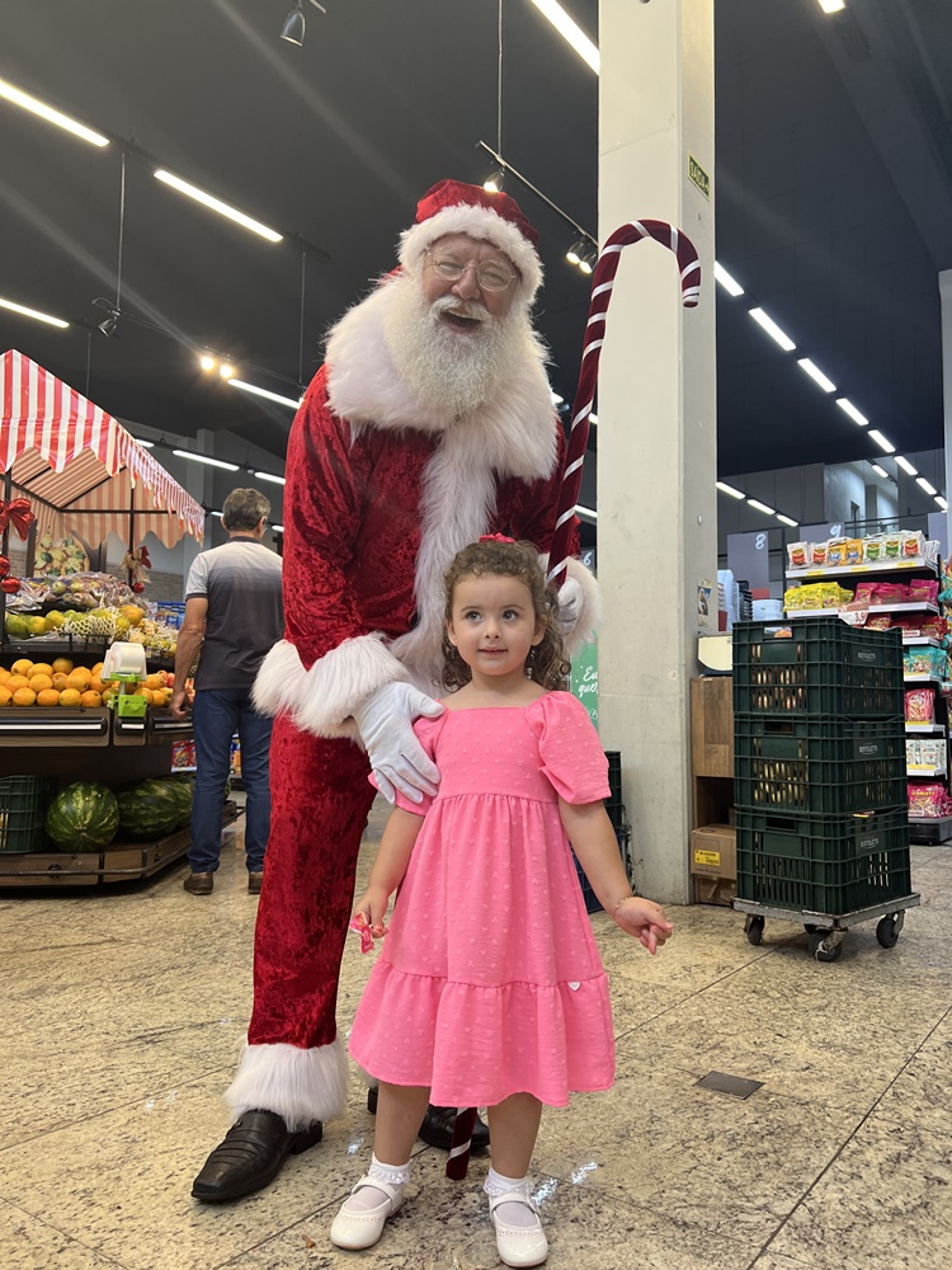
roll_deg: +0.8
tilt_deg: +6.1
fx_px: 953
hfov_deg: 53.1
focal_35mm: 26
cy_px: 635
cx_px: 476
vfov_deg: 67.3
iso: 100
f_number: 1.5
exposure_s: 1/120
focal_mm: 5.7
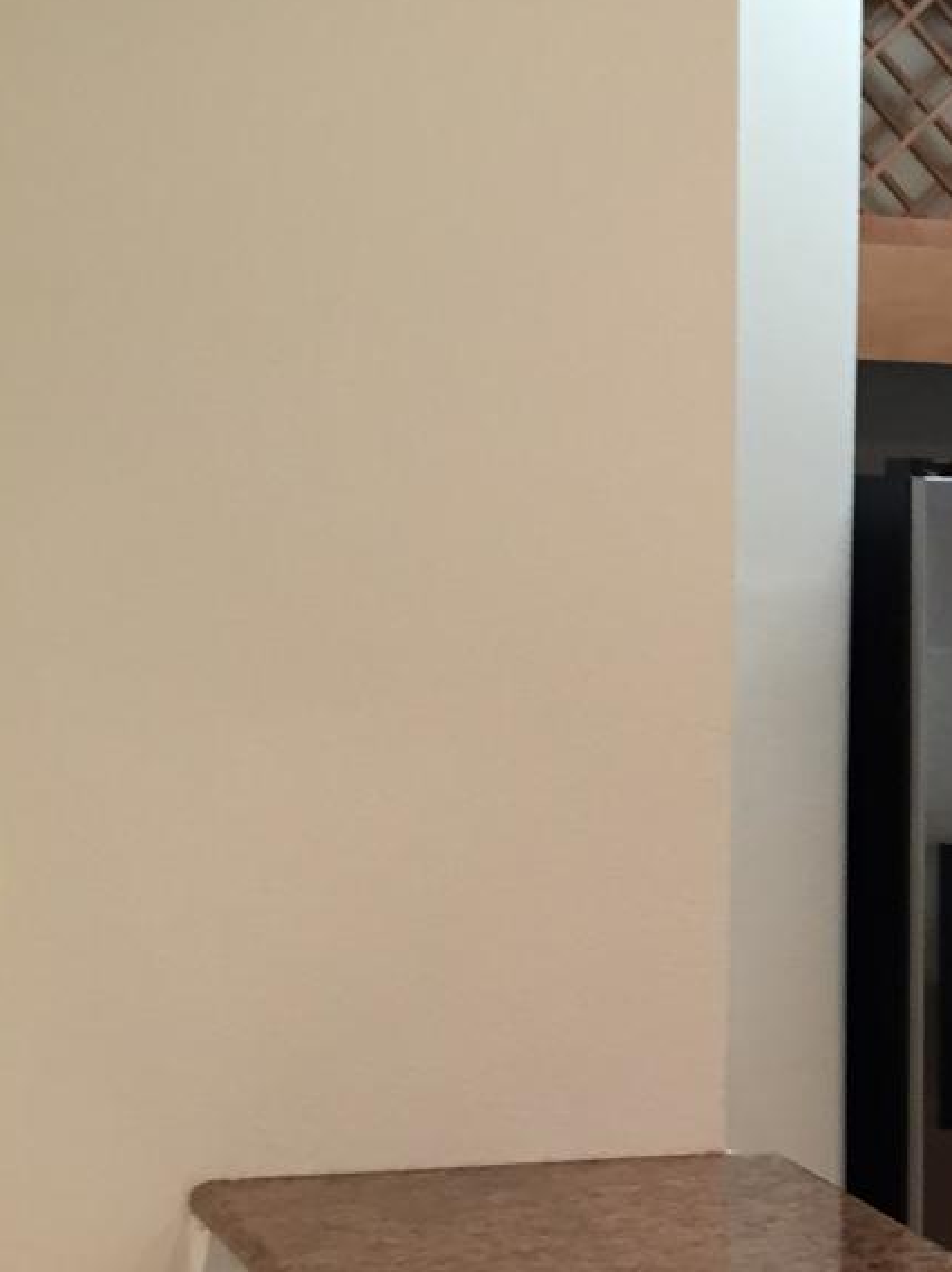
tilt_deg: -5.4
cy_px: 968
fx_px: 3744
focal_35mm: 102
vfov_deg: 19.1
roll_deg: -2.3
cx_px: 1656
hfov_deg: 13.2
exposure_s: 1/30
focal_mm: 4.15
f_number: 2.2
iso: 80
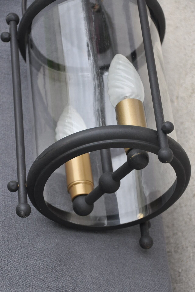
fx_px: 914
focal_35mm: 112
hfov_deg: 12.2
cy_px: 146
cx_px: 98
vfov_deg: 18.2
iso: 800
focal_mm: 75
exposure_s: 1/200
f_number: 5.3
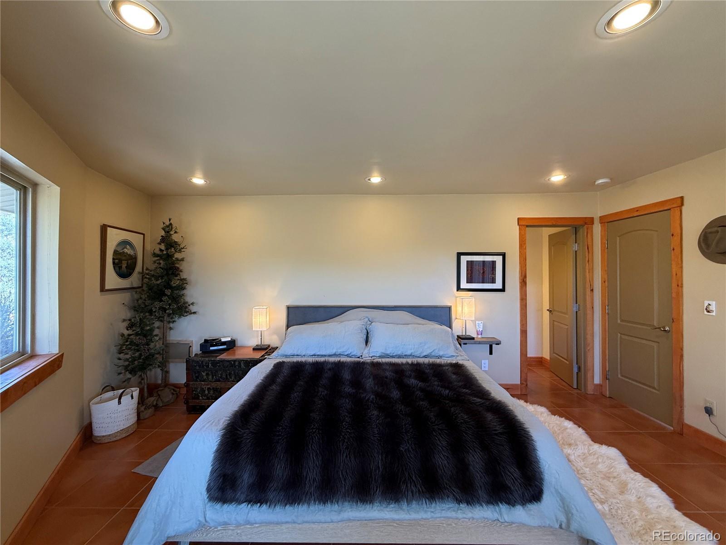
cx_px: 363
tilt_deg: -0.5
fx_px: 294
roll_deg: +0.2
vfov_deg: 85.7
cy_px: 272
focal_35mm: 14
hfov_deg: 102.1
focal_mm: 2.22
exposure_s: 1/120
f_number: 2.2
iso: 160
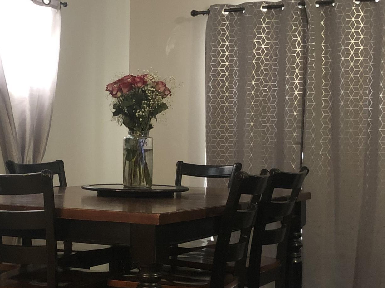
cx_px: 150
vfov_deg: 21.6
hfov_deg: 28.5
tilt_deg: -3.4
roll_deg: -1.2
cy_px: 181
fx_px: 756
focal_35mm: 68
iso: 80
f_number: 1.8
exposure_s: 1/5
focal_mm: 4
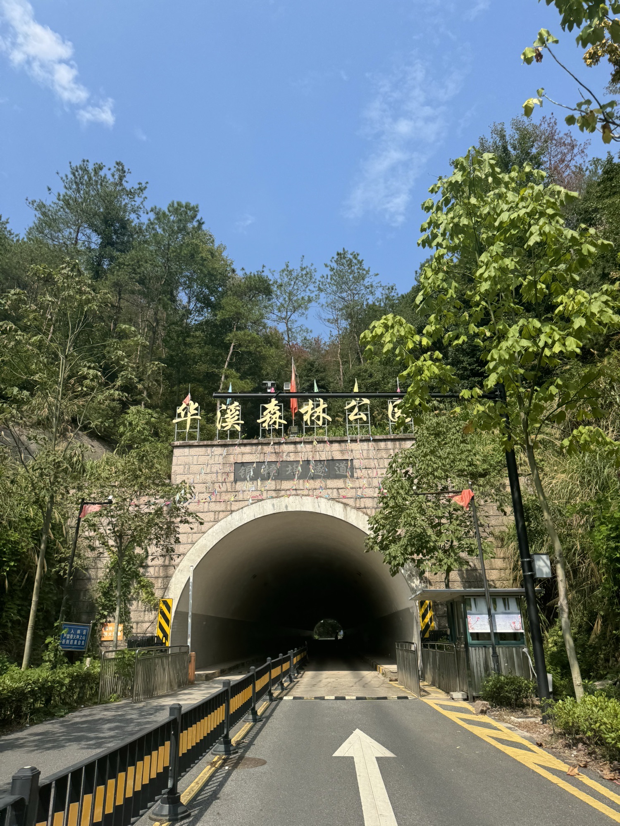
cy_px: 413
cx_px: 310
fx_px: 573
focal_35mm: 24
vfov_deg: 71.6
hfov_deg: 56.8
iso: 80
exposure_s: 1/3597
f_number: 1.78
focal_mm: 6.76
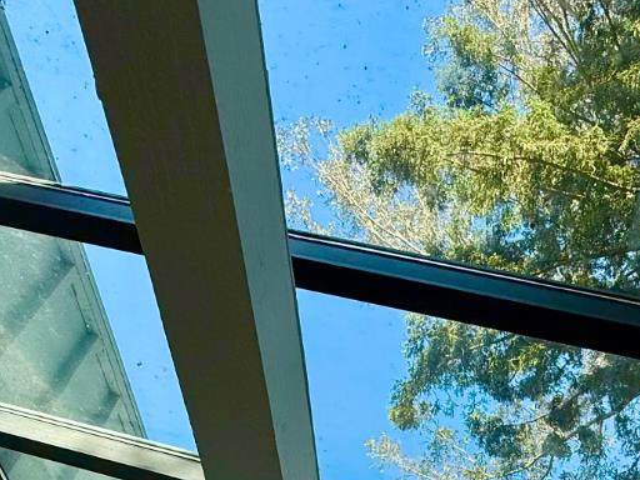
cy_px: 553
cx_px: 496
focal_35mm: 41
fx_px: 758
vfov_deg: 30.6
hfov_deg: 43.9
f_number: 2.2
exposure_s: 1/619
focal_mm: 2.22
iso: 64
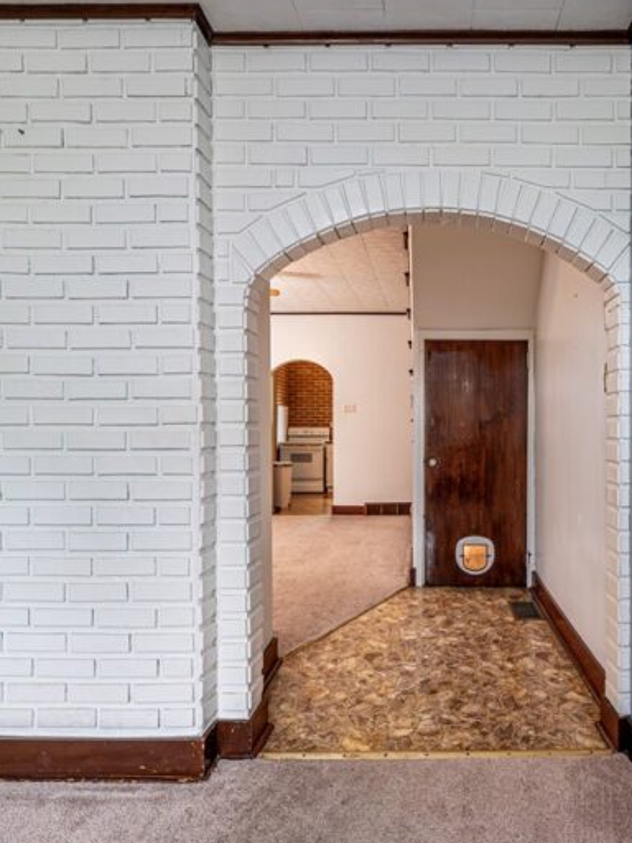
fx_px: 511
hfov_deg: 61.9
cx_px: 420
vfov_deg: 79.0
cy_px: 422
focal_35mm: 21
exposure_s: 1/60
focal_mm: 14
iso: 2000
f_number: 9
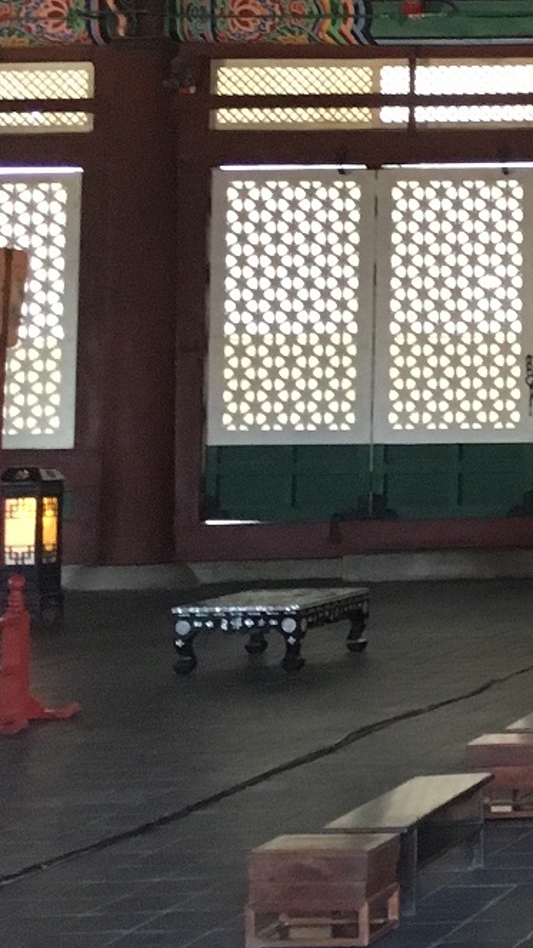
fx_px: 2412
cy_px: 203
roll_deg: +1.7
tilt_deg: +3.5
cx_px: 1366
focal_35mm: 96
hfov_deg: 10.5
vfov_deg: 22.0
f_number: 2.2
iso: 160
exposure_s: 1/30
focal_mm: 4.15
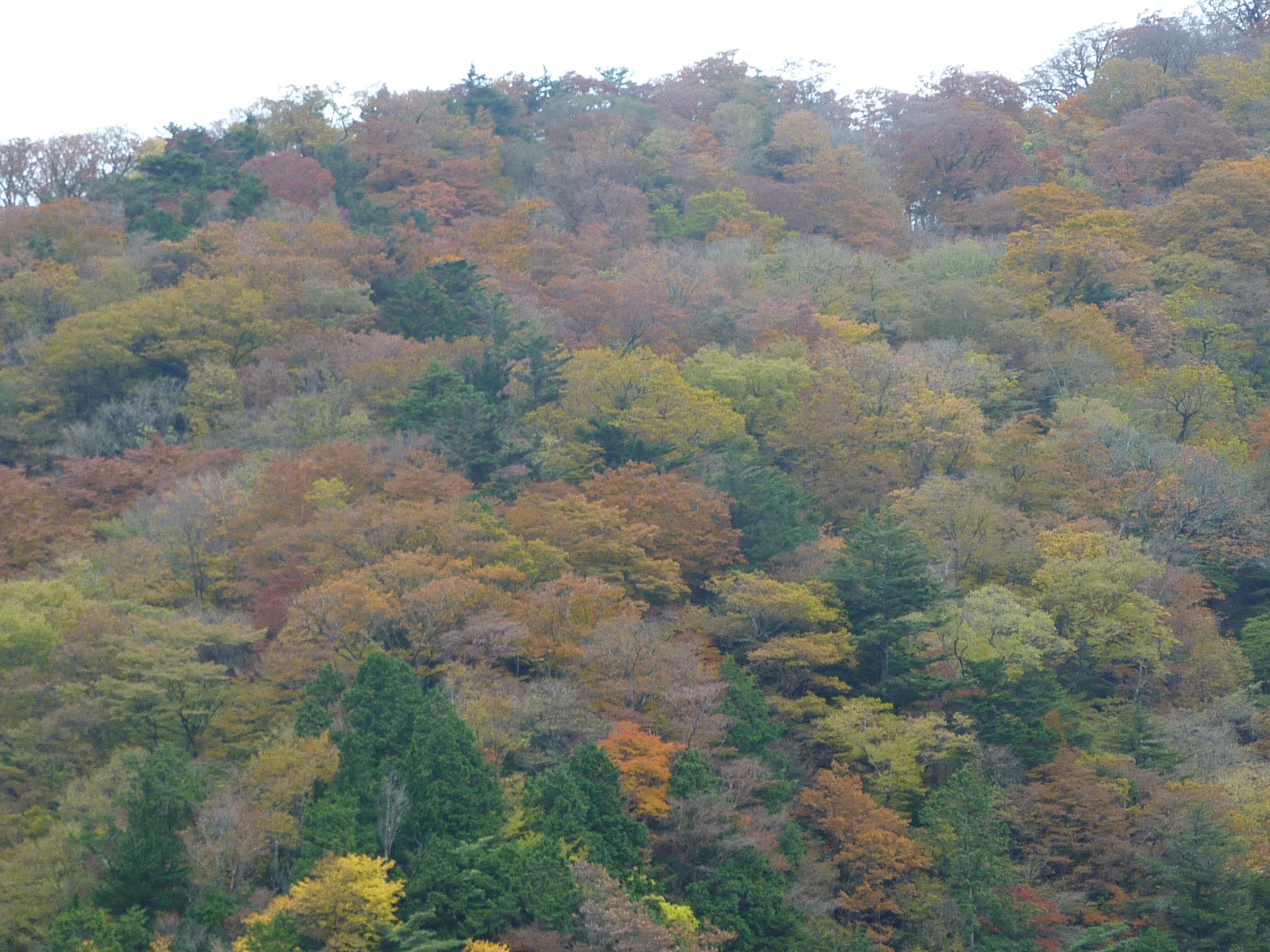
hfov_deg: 16.3
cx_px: 635
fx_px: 4439
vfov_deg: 12.2
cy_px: 476
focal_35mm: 121
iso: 100
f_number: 4.1
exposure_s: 1/40
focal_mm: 11
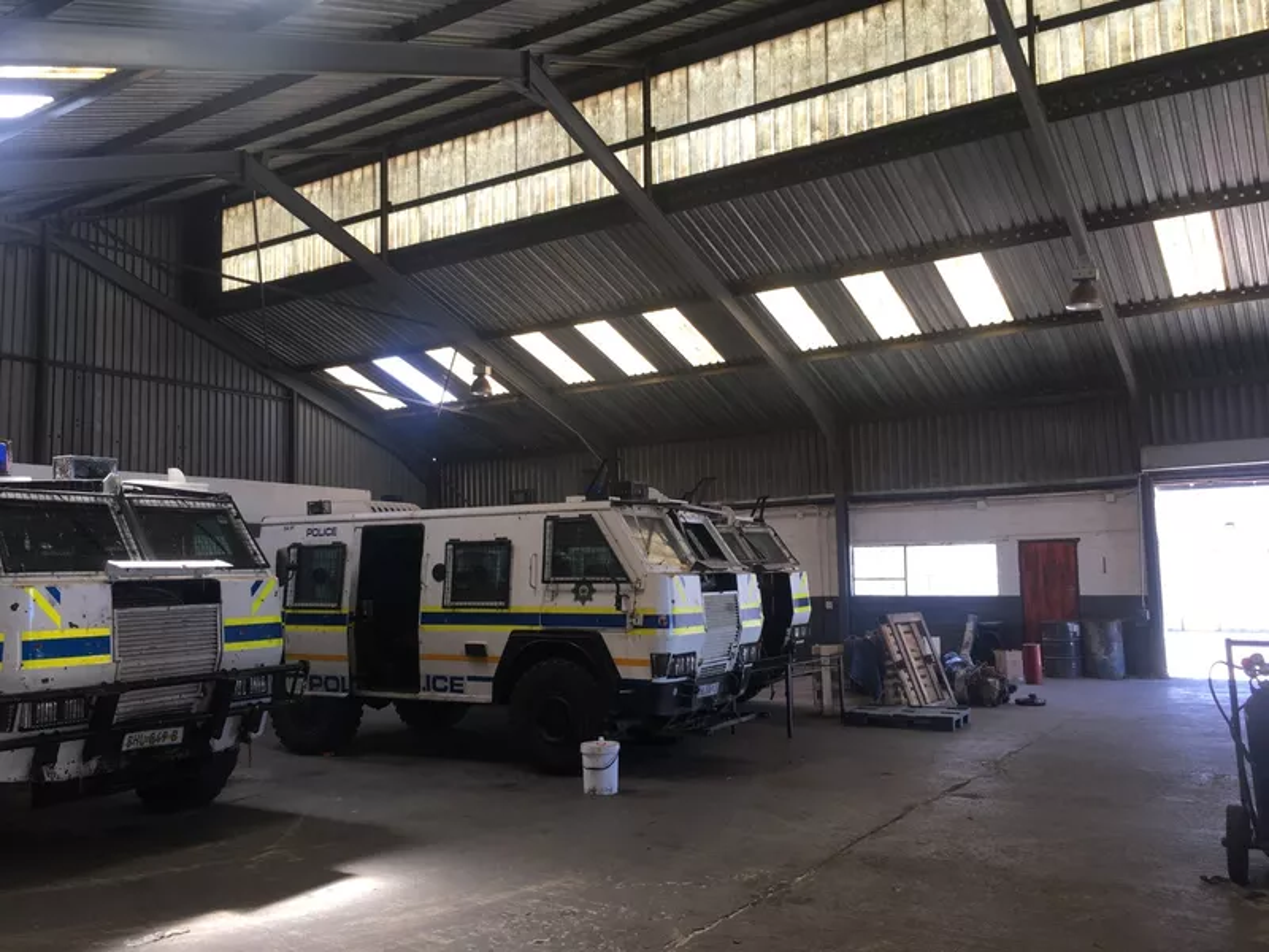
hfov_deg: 61.7
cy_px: 476
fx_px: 1063
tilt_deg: +5.6
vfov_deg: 48.2
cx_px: 634
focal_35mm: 29
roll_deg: +1.3
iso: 25
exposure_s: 1/50
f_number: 2.2
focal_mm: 4.15
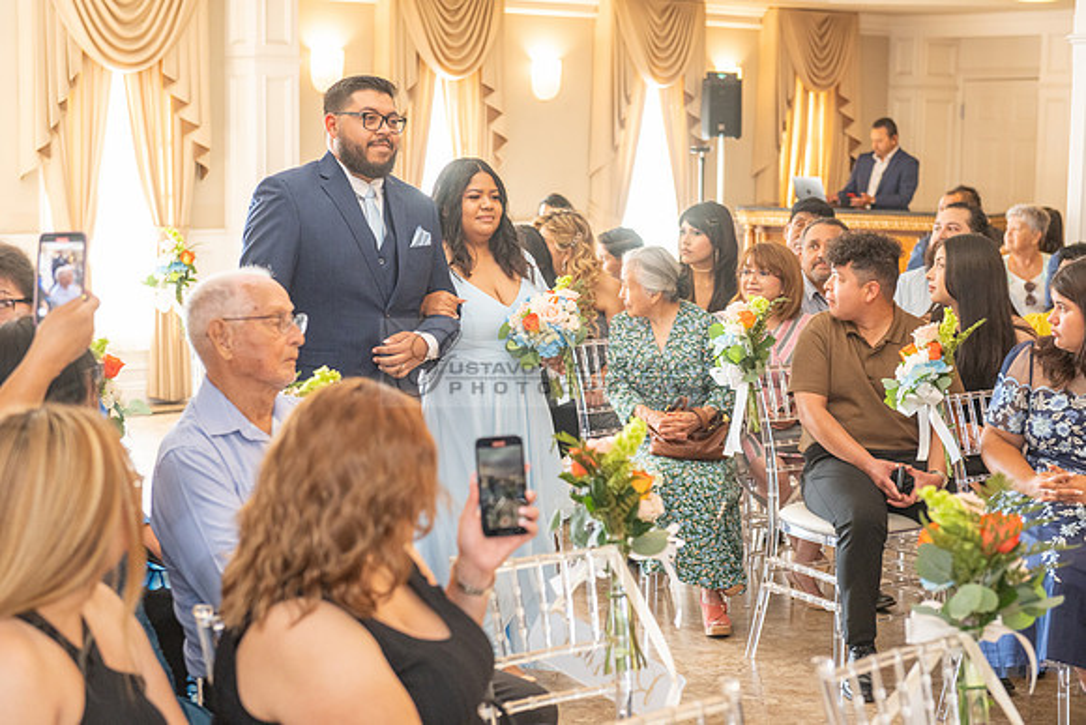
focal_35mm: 70
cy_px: 362
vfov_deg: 19.5
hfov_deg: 28.8
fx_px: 2112
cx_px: 543
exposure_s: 1/200
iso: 1250
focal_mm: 70
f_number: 4.5
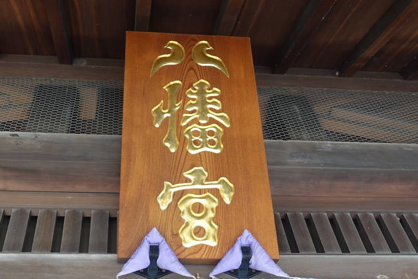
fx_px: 511
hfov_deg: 44.4
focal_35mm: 44
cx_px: 181
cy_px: 134
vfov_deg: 30.5
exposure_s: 1/40
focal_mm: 8.8
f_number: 2.8
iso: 125
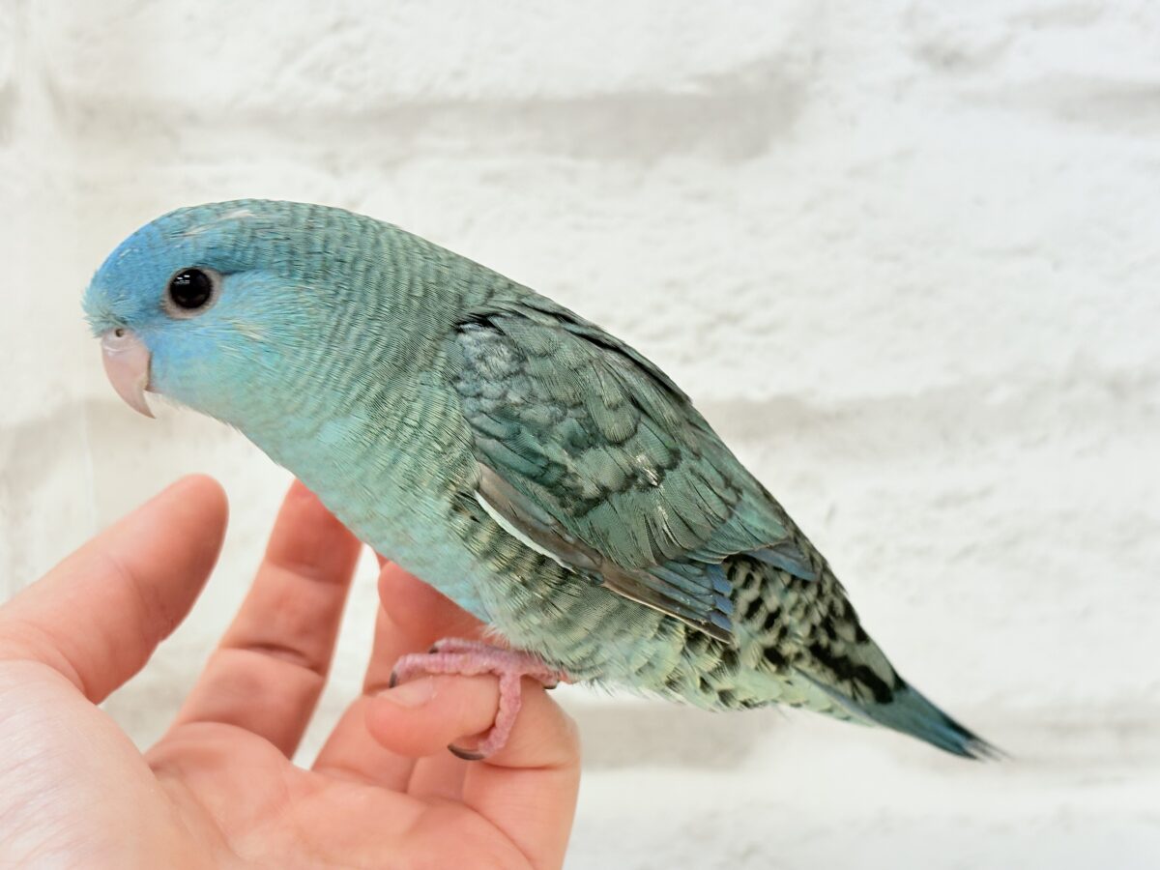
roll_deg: +1.5
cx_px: 580
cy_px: 435
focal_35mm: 52
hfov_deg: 36.8
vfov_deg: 28.0
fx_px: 1743
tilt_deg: -3.6
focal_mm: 5.96
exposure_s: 1/50
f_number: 1.6
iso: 50
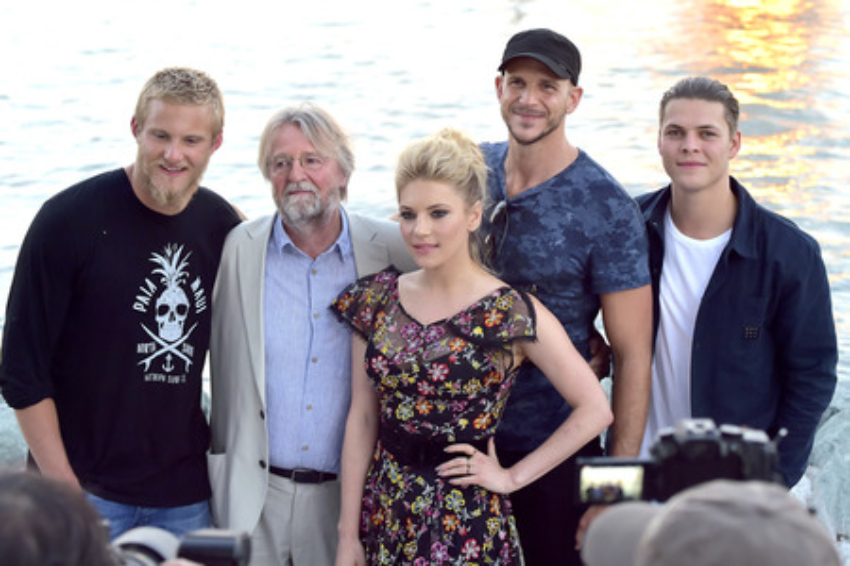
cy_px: 283
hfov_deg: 28.8
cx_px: 425
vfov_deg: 19.5
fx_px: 1653
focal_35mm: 70
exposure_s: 1/160
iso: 400
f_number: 5
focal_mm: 70
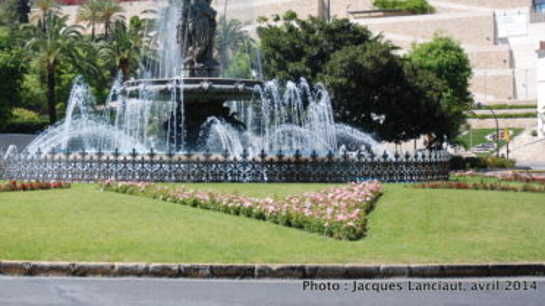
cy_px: 62
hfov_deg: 29.2
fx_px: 1040
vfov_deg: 16.6
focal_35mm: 72
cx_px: 189
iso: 200
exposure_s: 1/800
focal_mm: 34
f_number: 4.2
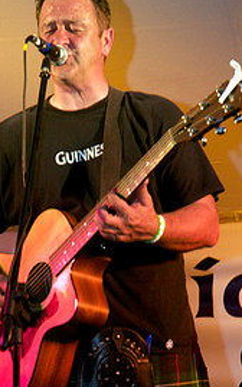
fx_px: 1885
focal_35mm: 179
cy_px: 260
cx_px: 75
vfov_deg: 11.7
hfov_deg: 7.3
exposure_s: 1/60
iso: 500
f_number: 5
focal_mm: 70
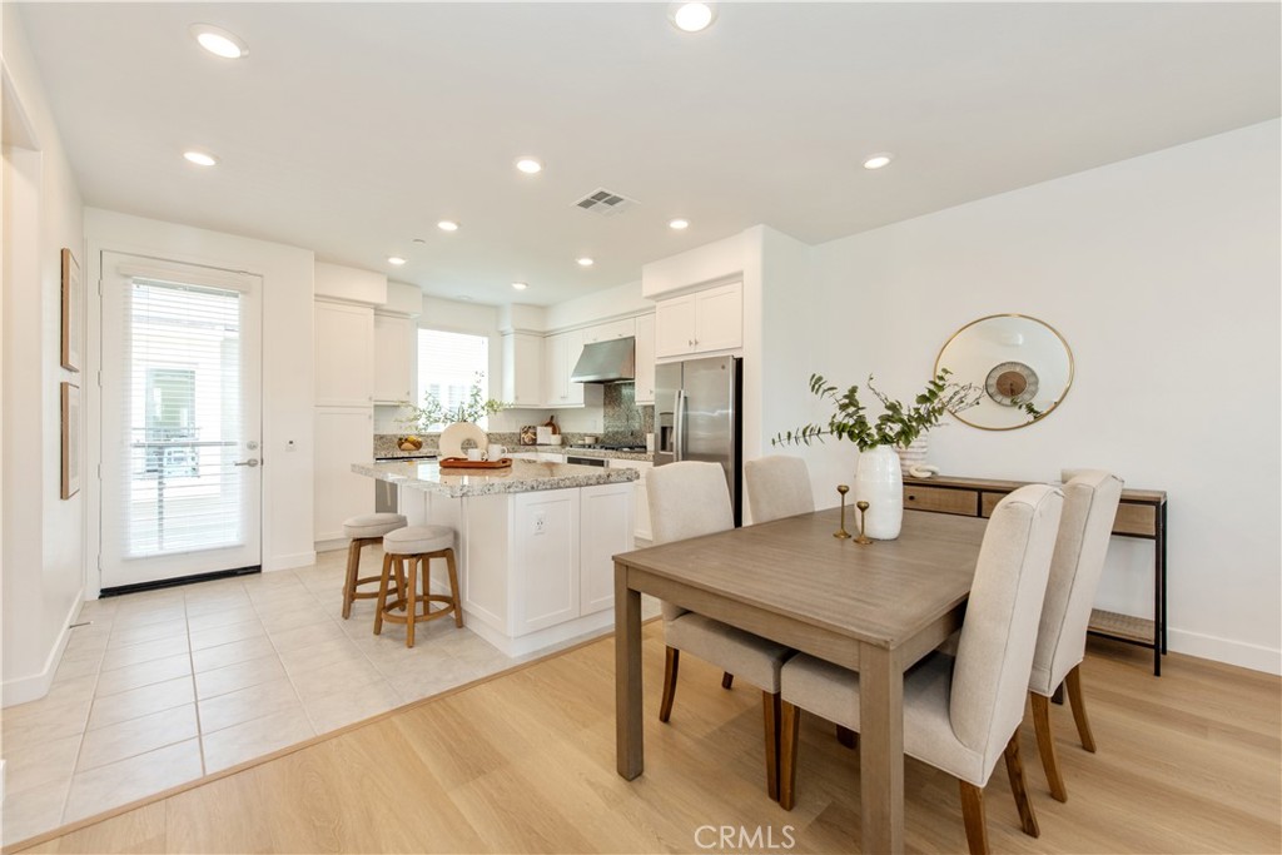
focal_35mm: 14
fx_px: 499
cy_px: 428
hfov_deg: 104.2
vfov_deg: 81.2
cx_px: 641
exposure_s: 1/125
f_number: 5.6
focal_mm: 14
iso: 720
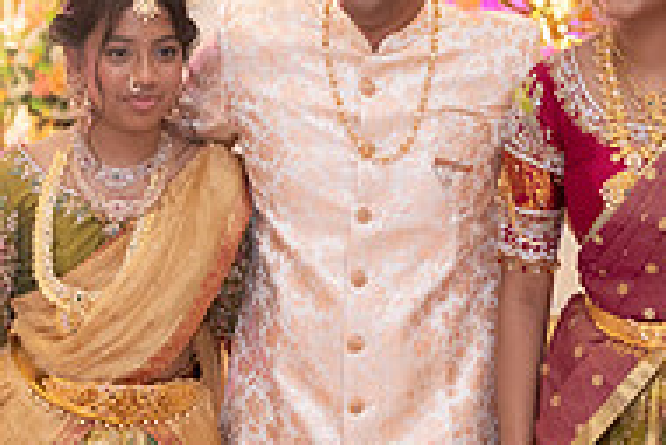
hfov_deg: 9.6
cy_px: 335
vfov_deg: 6.4
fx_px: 3962
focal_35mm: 214
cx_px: 589
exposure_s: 1/160
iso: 1000
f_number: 3.5
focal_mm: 70
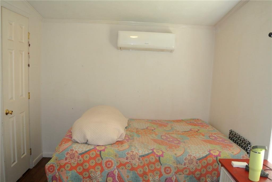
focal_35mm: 29
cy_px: 91
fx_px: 219
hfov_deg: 63.6
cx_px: 136
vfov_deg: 45.0
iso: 800
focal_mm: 11
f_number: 3.5
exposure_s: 1/60
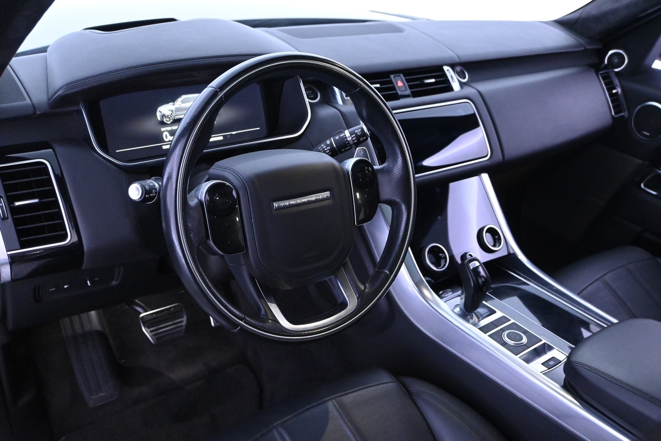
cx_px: 330
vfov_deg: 39.1
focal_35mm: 34
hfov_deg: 56.1
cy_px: 220
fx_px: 620
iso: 5600
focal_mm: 22.5
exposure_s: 1/40
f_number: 4
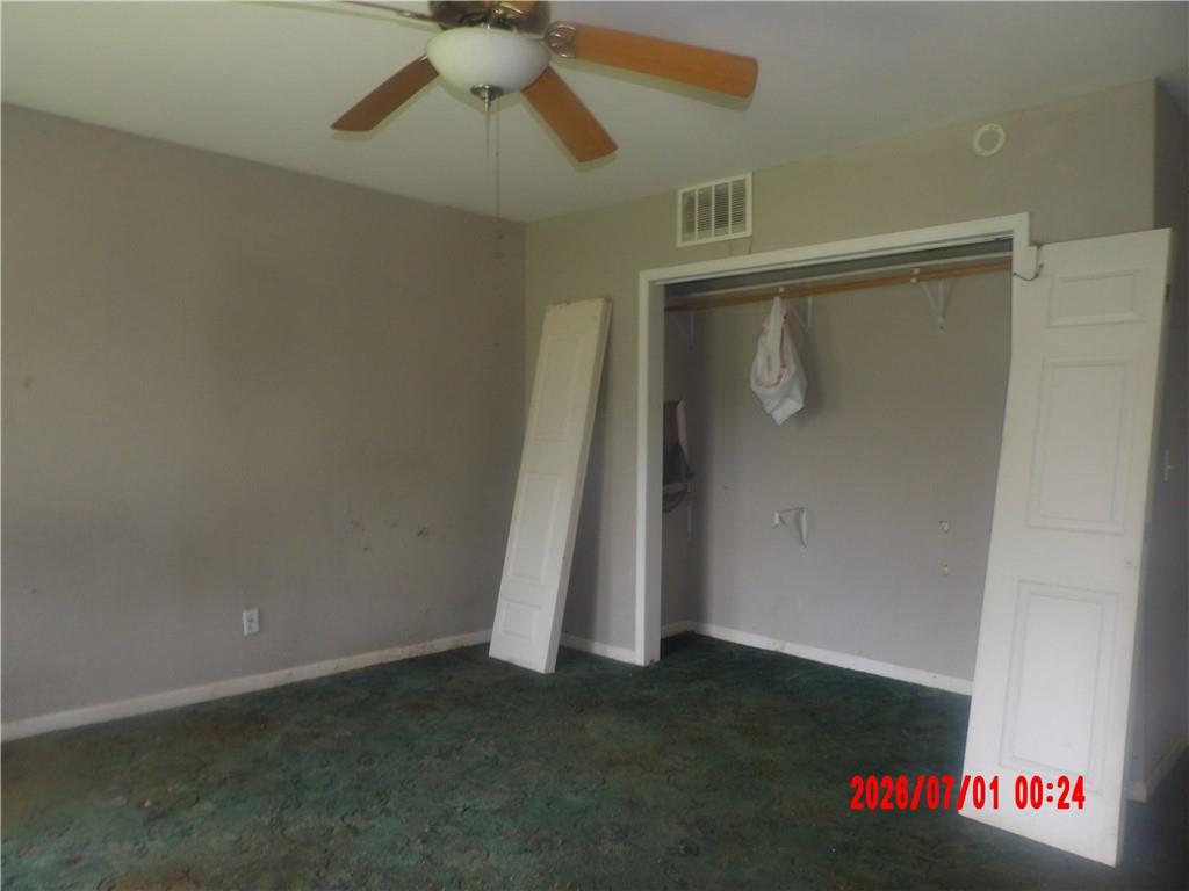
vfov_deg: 56.8
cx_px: 594
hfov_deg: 71.6
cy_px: 446
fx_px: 824
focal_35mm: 24
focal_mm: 4.3
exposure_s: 1/33
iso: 200
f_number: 3.2
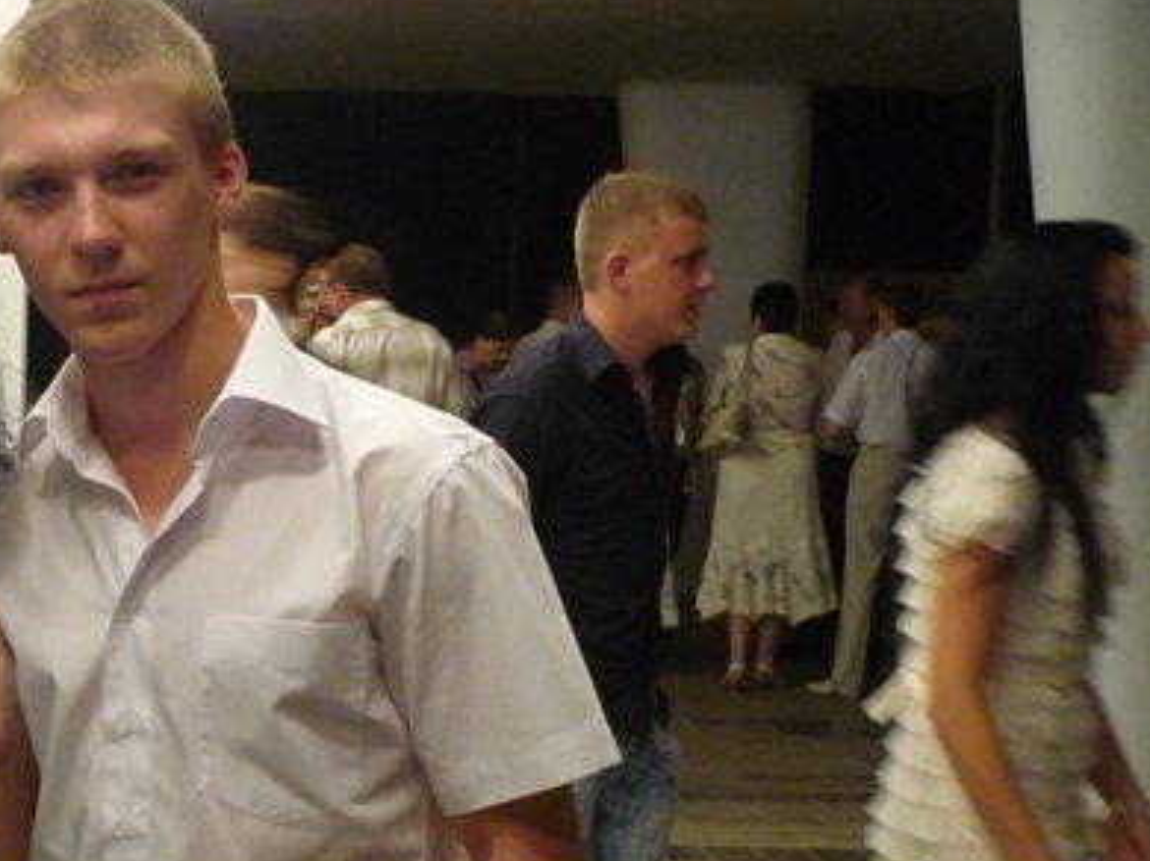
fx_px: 2158
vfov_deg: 22.5
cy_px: 495
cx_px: 65
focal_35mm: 65
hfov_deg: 28.4
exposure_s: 1/25
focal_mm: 5.5
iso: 400
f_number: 2.8
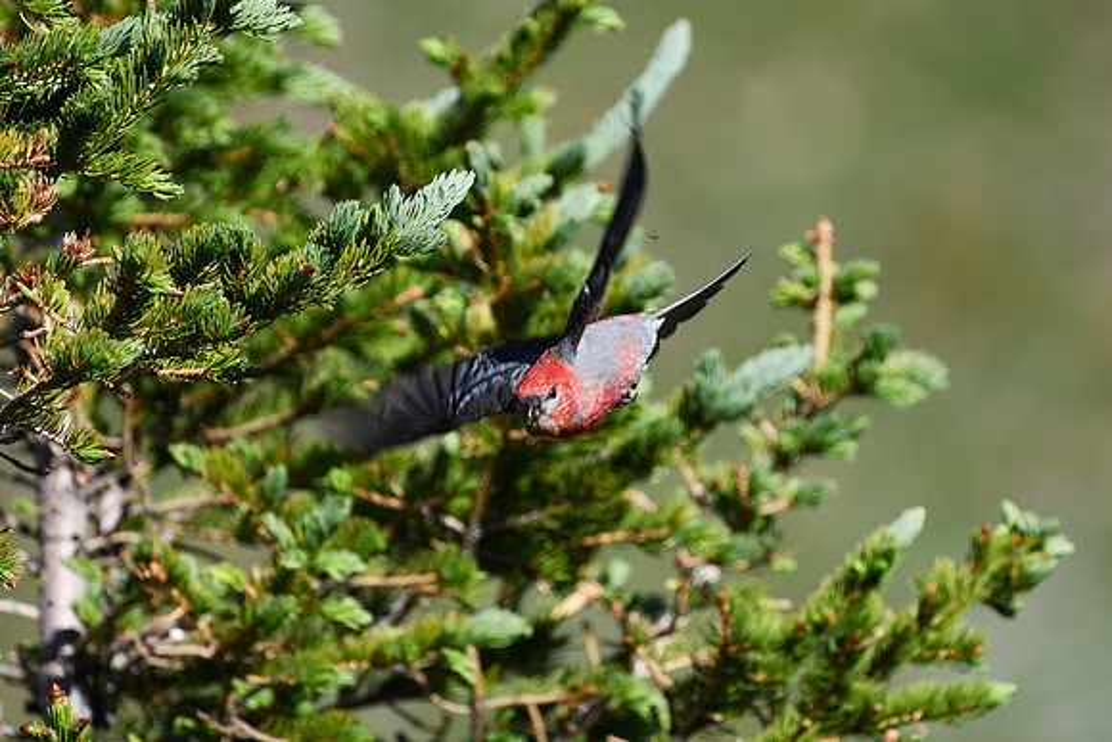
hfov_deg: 4.1
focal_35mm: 500
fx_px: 15447
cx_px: 556
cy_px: 371
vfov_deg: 2.8
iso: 320
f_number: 5.6
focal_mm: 500
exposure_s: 1/1250
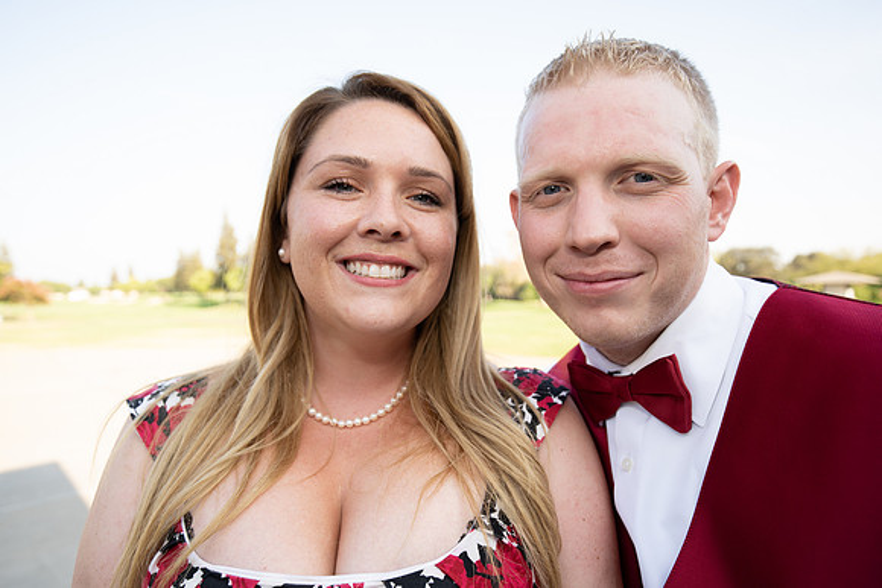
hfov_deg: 78.6
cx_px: 441
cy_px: 294
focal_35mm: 22
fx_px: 539
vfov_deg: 57.3
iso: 200
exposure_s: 1/250
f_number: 4
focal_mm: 22
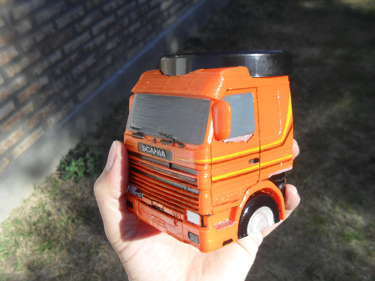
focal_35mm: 35
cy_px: 140
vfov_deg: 40.7
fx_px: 379
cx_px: 188
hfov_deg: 52.6
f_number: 3.2
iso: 100
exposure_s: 1/500
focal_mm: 6.3
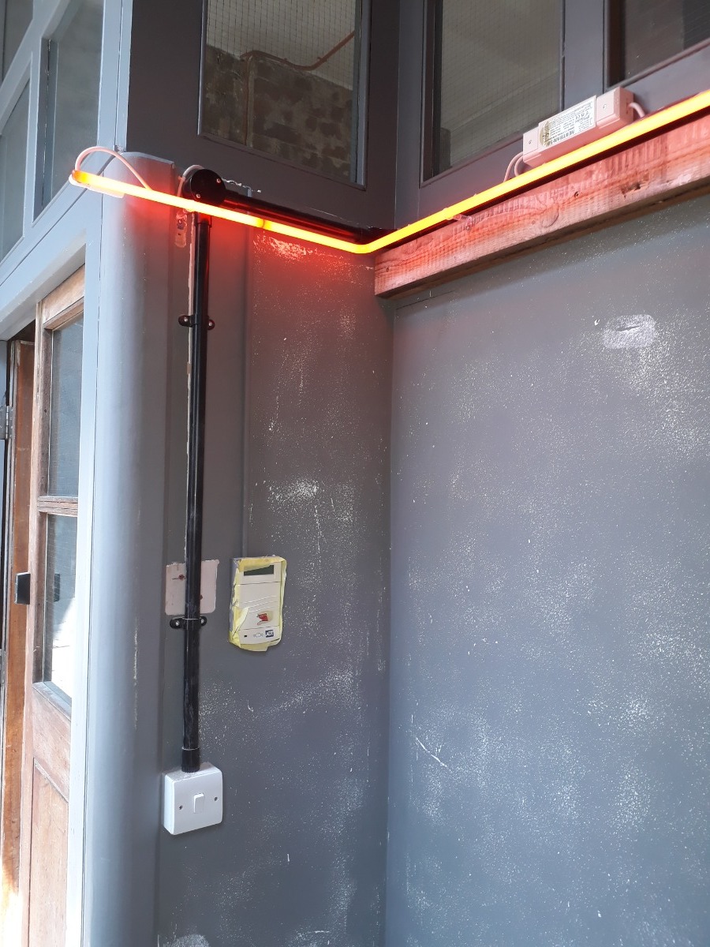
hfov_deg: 51.4
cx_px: 355
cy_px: 474
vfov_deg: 65.3
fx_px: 738
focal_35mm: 27
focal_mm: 3.6
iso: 50
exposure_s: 1/33
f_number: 1.9
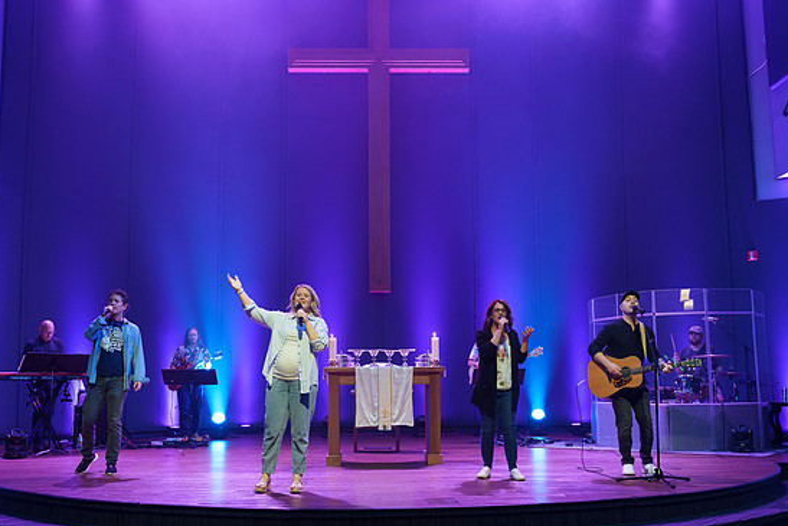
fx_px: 854
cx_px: 396
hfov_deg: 49.5
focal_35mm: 39
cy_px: 280
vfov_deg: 34.2
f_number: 3.5
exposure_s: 1/80
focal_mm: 35
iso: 1000
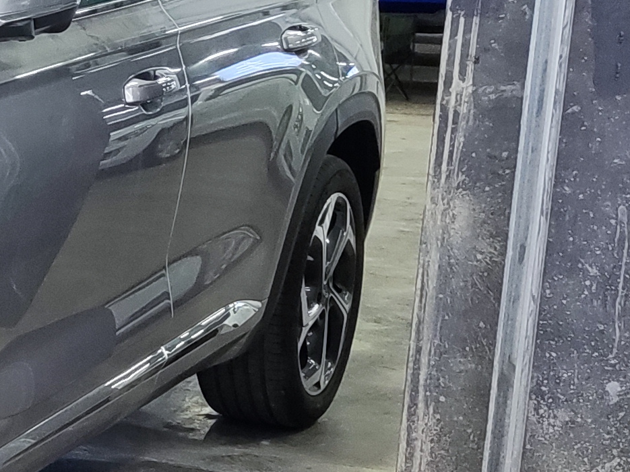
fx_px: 1947
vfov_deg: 13.8
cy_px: 269
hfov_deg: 16.1
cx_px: -437
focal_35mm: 107
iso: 192
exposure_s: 1/100
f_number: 1.79
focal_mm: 4.71
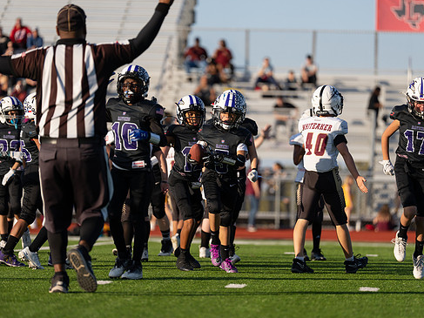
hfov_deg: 8.6
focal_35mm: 229
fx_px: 2804
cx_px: 225
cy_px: 162
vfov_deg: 6.5
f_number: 2.8
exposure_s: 1/1600
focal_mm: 200
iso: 100
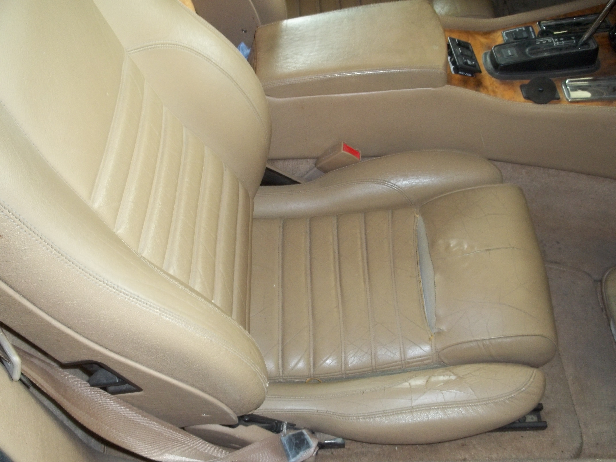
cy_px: 231
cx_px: 308
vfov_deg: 42.9
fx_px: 587
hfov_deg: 55.4
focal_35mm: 33
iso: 160
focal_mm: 5.9
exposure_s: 1/30
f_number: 3.3
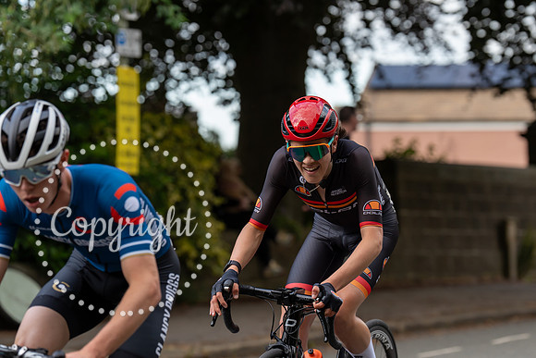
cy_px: 150
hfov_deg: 13.5
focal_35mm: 152
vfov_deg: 9.0
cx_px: 311
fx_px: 2262
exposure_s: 1/800
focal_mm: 131
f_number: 3.5
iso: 400
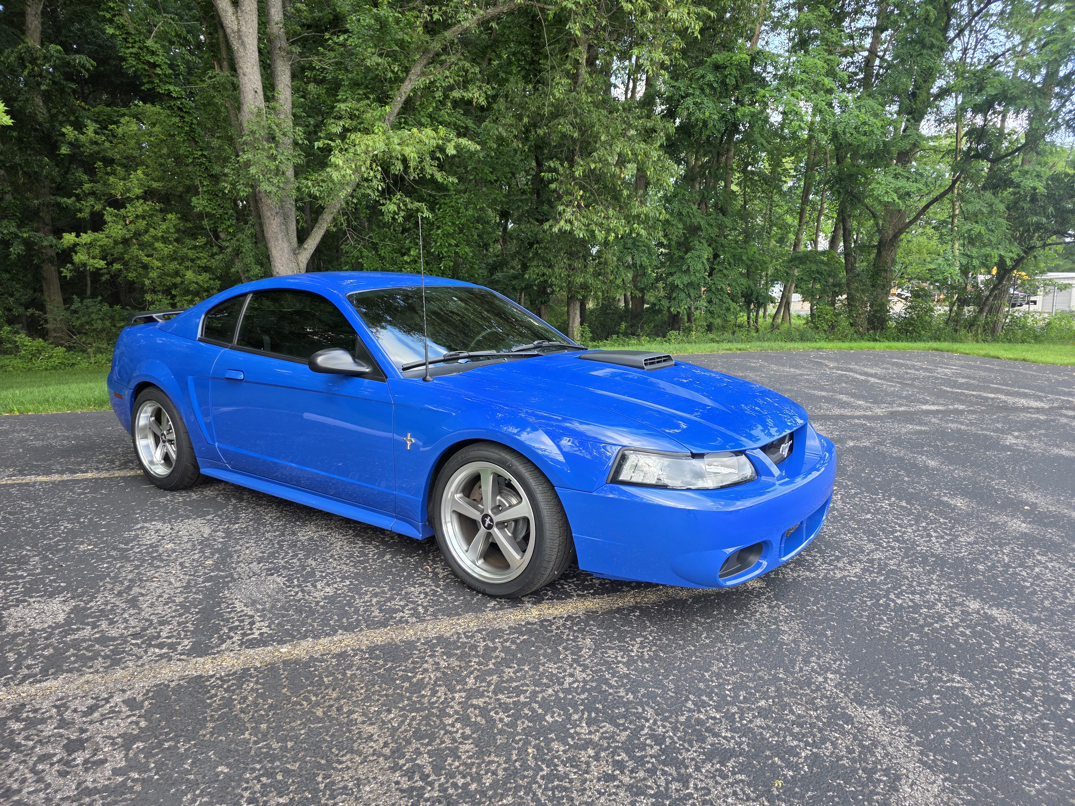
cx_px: 538
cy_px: 403
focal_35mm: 23
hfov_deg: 73.9
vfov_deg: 58.9
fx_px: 714
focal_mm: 6.3
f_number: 1.7
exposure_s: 1/180
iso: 50
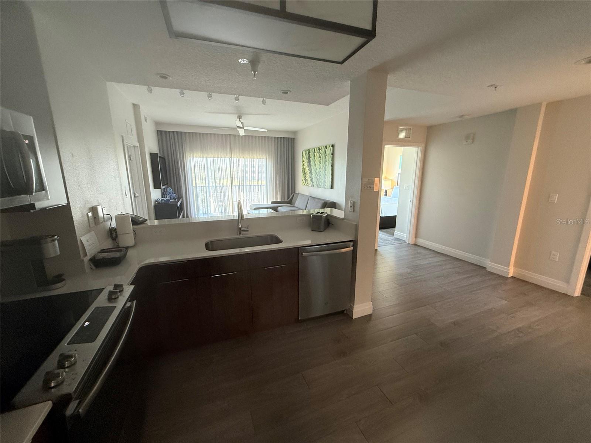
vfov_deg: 85.7
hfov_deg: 102.1
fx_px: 239
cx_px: 296
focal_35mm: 14
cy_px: 222
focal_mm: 2.22
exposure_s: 1/60
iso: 400
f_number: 2.2
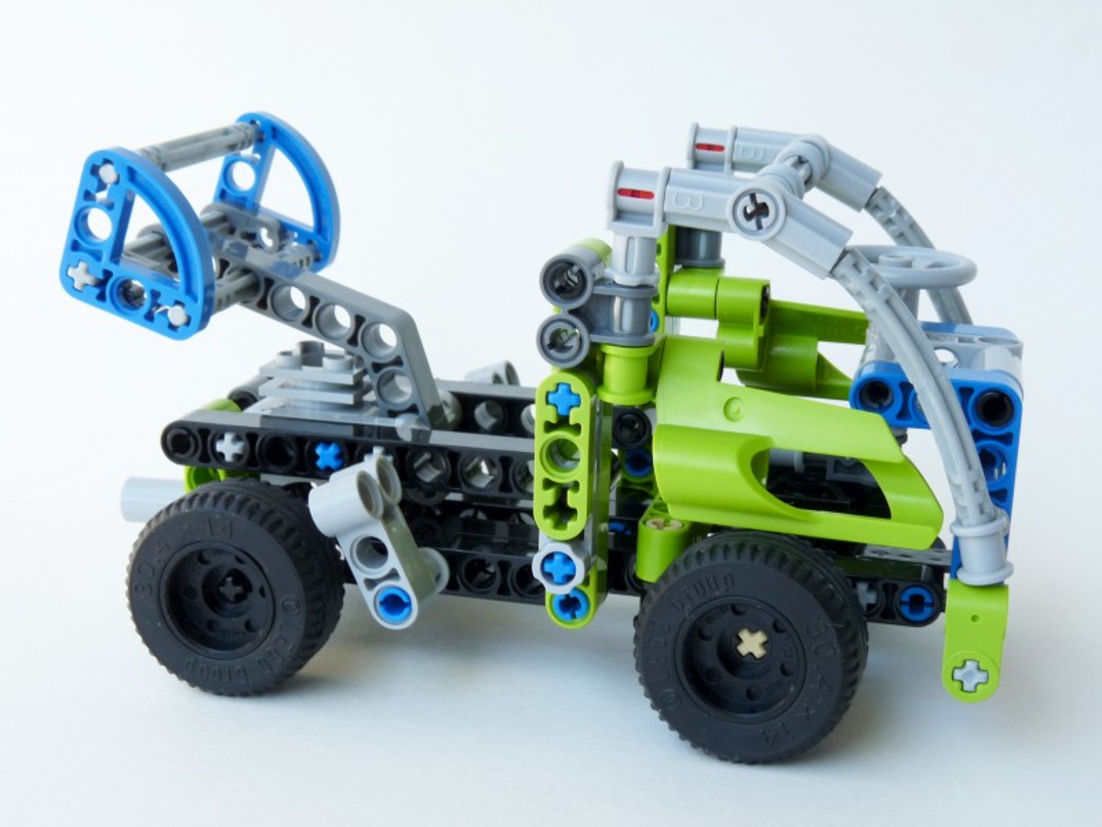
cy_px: 414
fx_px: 1751
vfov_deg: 26.6
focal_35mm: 55
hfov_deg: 34.9
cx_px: 551
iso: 100
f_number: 6.3
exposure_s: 1/50
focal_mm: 9.8
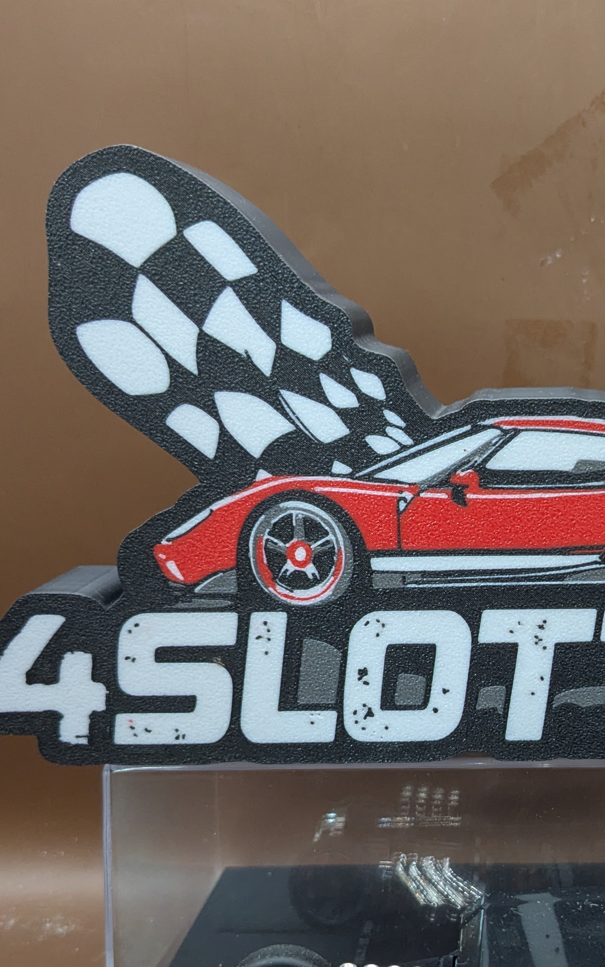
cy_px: 647
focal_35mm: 49
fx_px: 1293
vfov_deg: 40.5
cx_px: 544
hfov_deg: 25.5
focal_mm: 4.38
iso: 243
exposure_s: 1/33.4
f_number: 1.73
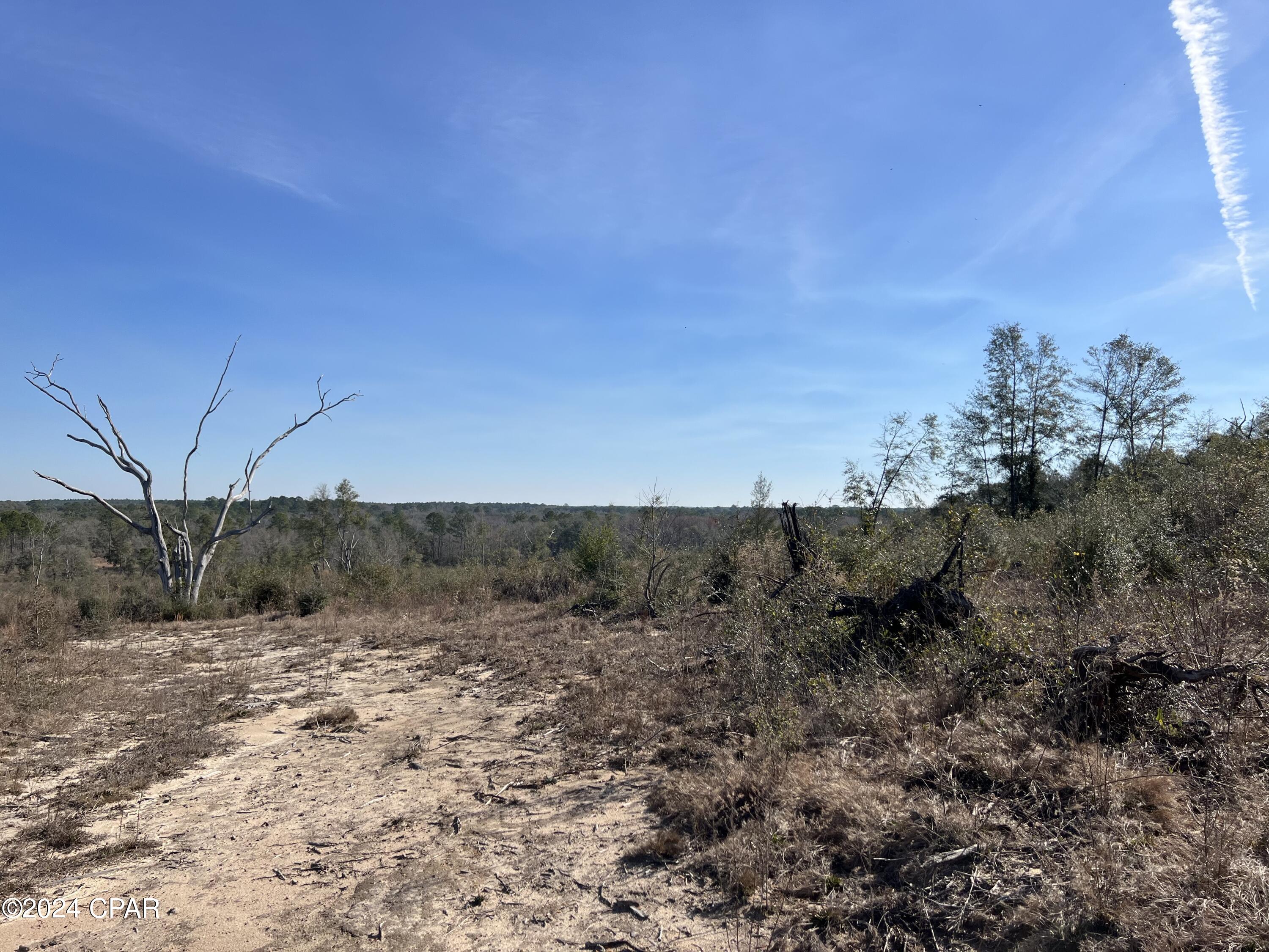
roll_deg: -1.1
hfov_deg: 67.3
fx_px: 953
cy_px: 476
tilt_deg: +0.4
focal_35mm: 26
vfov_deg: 53.1
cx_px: 634
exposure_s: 1/5882
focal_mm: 5.7
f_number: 1.5
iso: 50
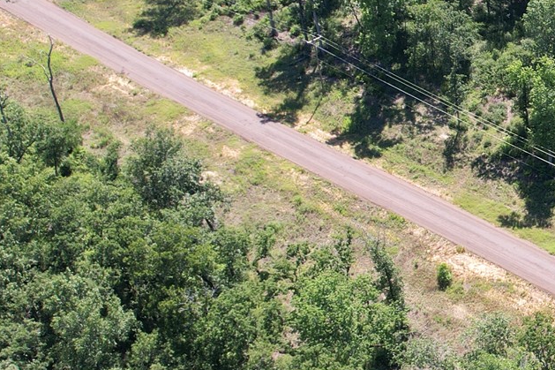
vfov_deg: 17.9
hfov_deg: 23.6
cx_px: 714
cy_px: 152
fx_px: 1171
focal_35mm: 76
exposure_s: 1/640
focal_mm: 8.38
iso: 100
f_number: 2.8
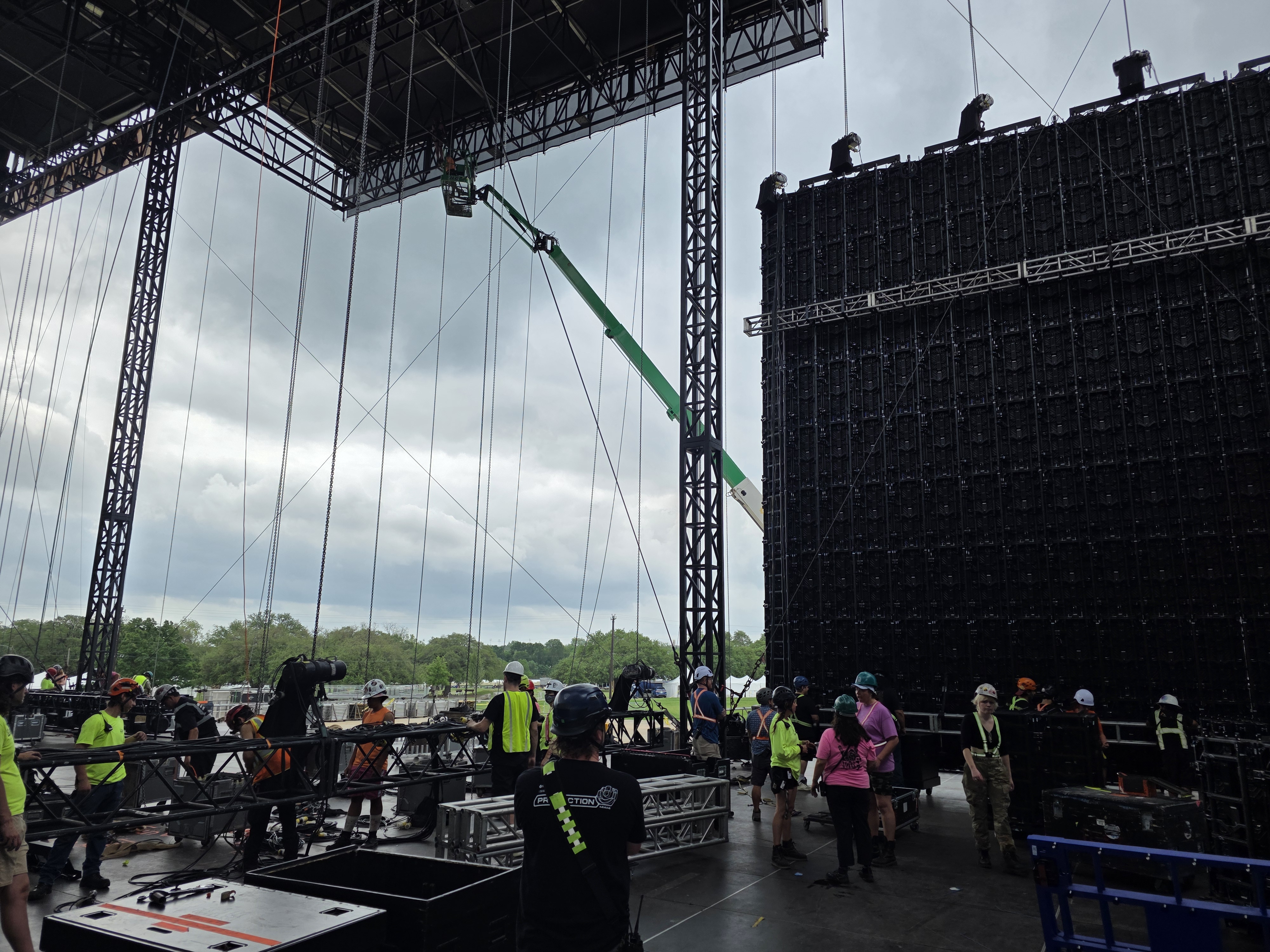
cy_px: 476
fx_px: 844
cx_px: 635
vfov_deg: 58.9
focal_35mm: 23
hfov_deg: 73.9
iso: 80
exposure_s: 1/3160
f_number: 1.7
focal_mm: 6.3
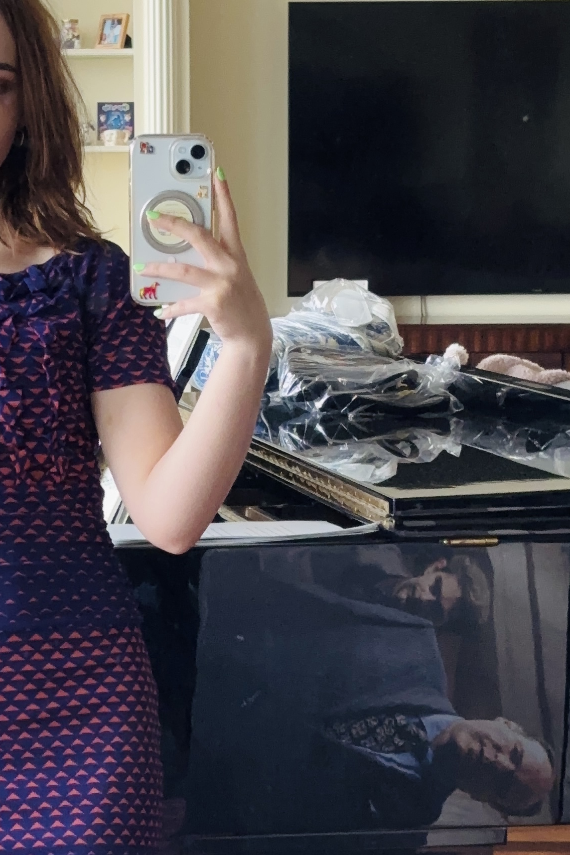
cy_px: 634
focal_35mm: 128
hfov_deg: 10.7
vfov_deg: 15.9
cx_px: 147
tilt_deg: -10.0
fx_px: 3040
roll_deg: -0.5
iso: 125
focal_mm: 5.96
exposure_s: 1/60
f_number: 1.6
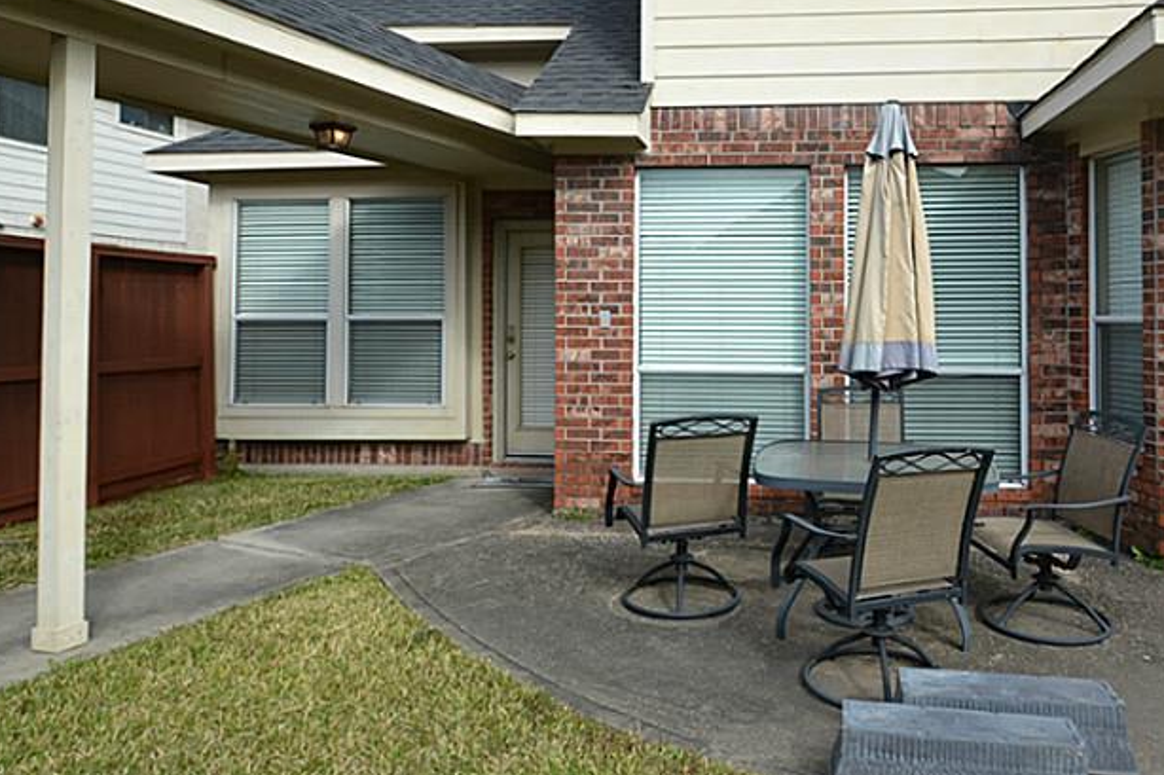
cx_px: 764
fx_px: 808
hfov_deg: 69.7
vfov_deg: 50.6
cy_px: 282
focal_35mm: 25
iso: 100
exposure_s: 1/200
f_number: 7.1
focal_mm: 10
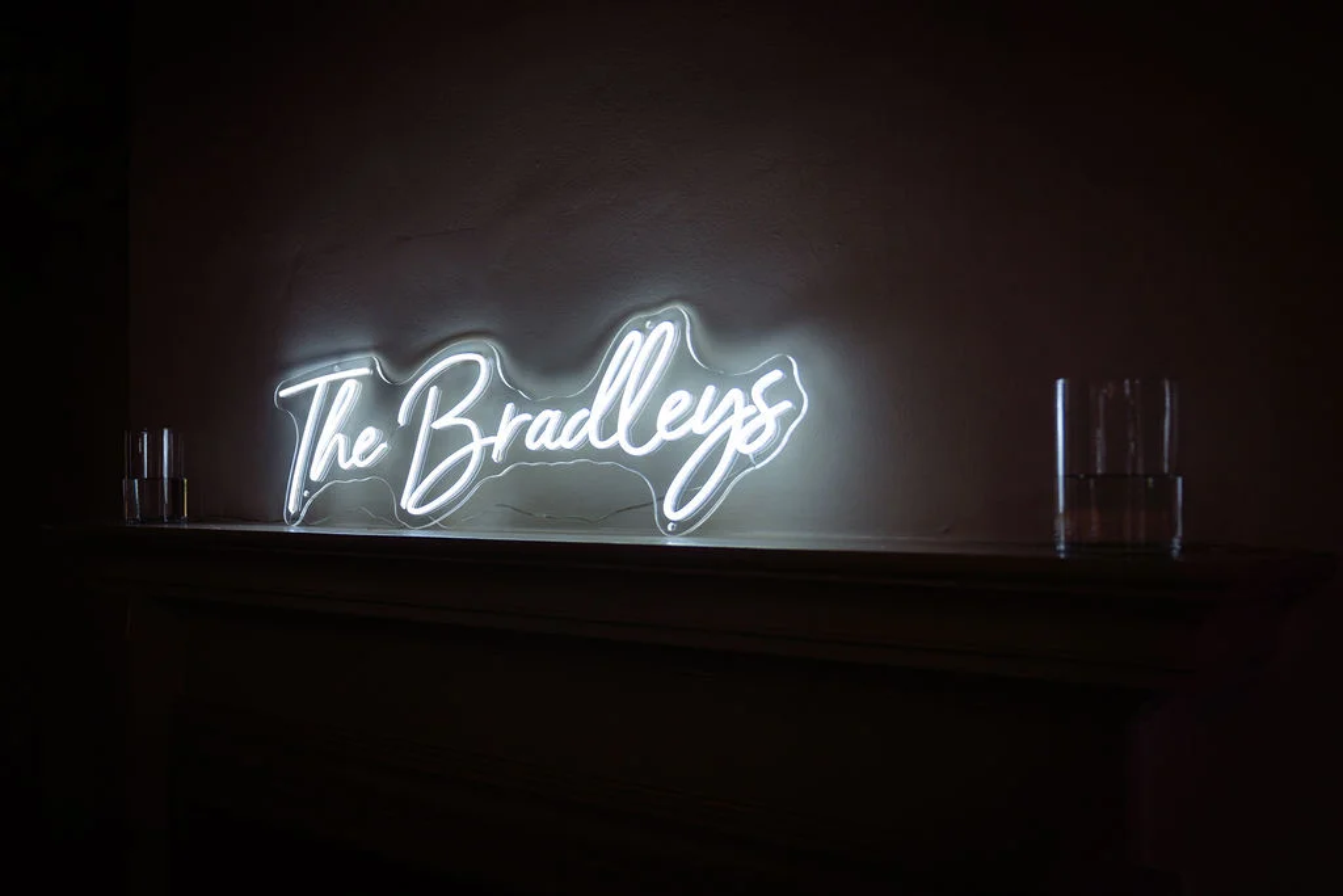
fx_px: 1567
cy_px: 457
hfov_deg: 45.9
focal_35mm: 42
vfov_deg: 31.9
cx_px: 494
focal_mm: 28
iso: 100
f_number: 2.8
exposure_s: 1/250
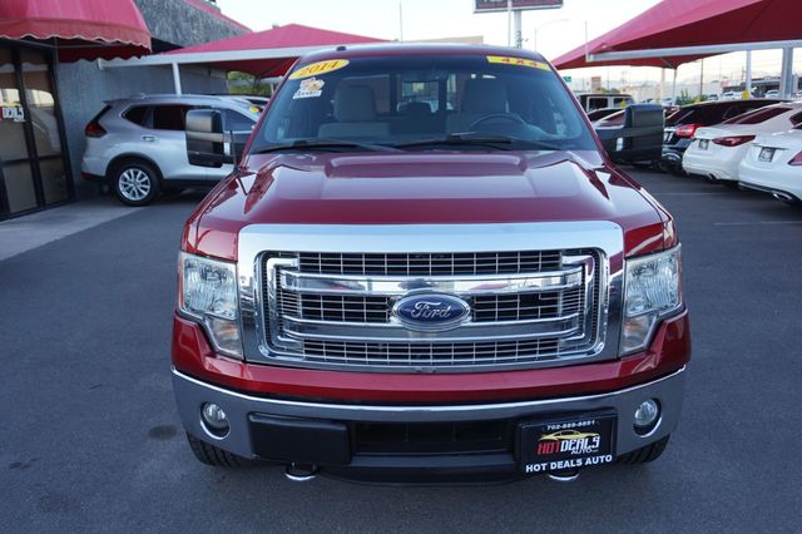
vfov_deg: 43.6
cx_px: 401
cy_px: 267
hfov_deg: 62.0
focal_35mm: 30
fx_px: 668
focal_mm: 20
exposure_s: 1/60
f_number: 4
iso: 100
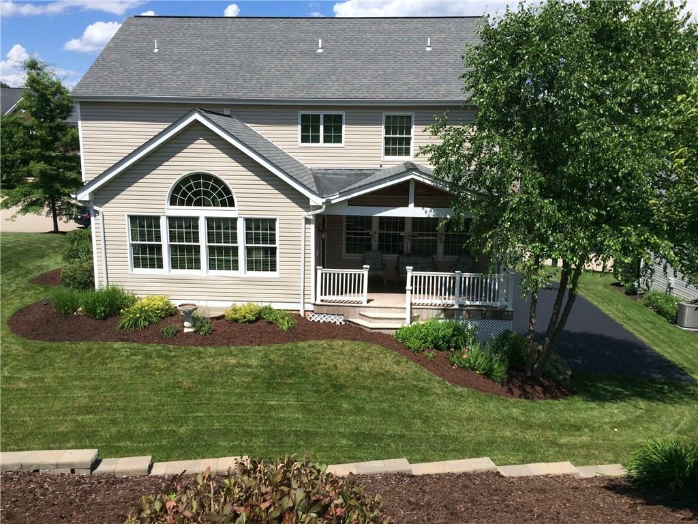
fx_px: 585
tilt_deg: -11.9
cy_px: 262
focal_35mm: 29
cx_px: 349
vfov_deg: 48.2
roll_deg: -0.4
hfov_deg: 61.7
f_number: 2.2
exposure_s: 1/2415
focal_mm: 4.15
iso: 32
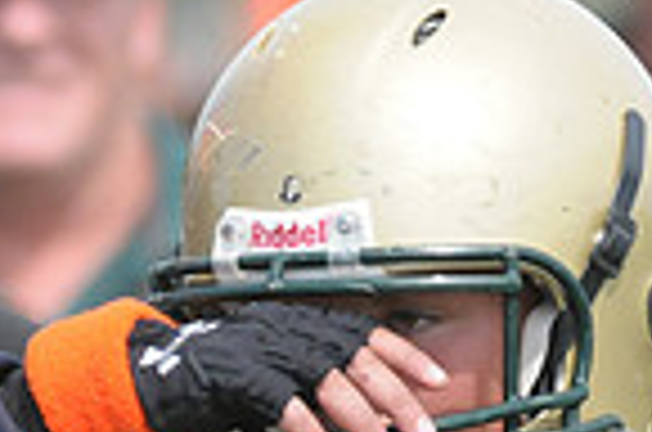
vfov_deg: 0.8
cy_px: 677
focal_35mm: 1738
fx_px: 31408
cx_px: 103
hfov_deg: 1.2
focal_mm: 290
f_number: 4
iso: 1600
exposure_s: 1/6400
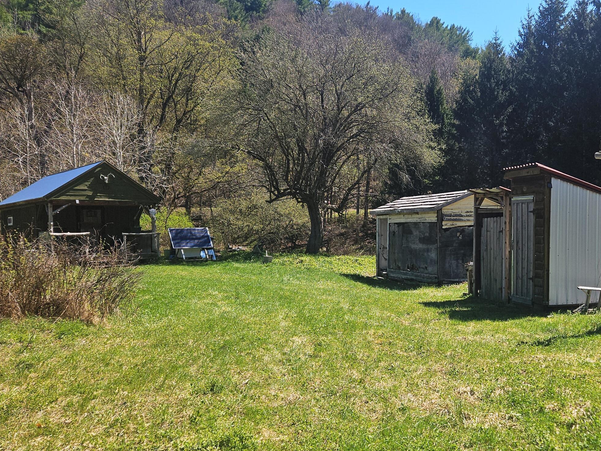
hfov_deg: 51.5
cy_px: 241
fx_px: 608
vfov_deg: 40.7
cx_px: 410
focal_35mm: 35
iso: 25
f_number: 1.8
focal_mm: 5.4
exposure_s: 1/1245
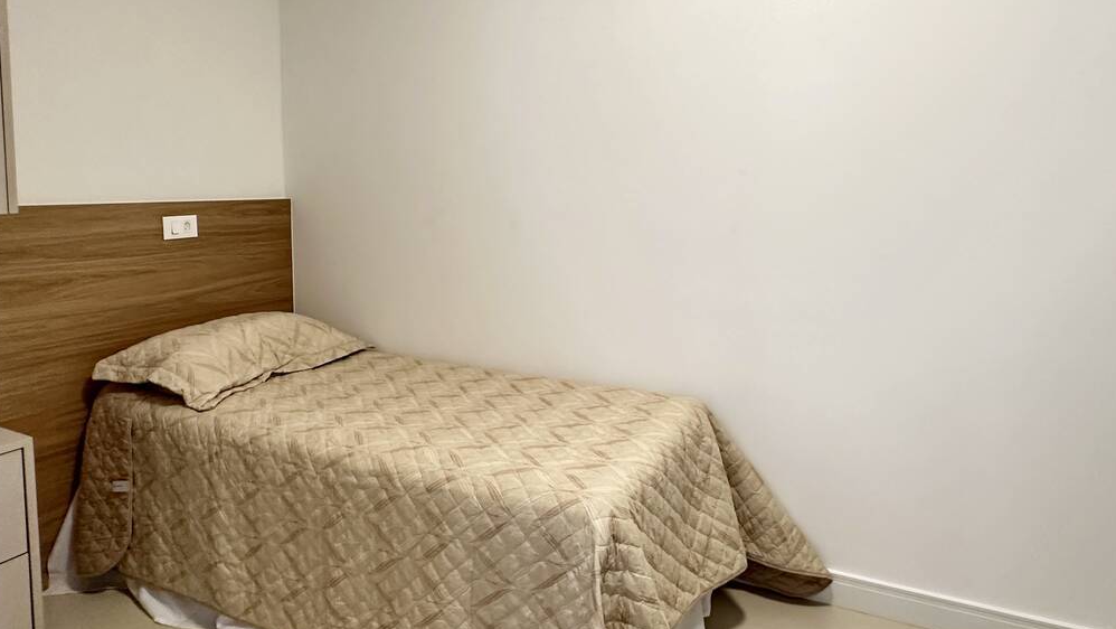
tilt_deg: -3.3
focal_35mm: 22
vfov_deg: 50.8
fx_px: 651
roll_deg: -0.4
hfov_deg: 81.0
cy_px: 225
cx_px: 611
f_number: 2.2
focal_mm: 2.22
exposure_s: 1/60
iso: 320
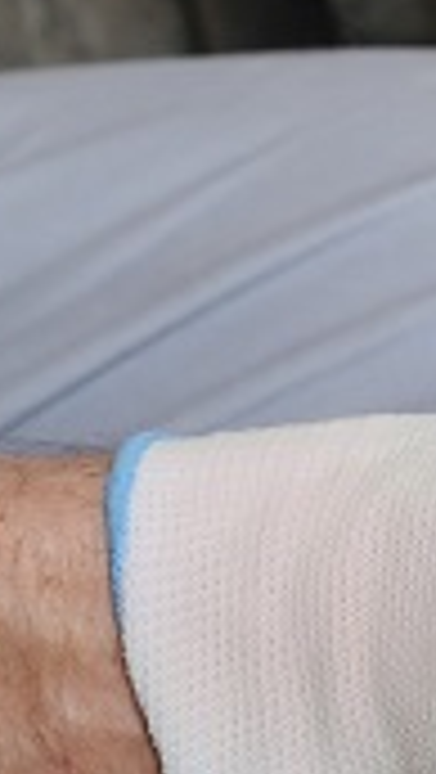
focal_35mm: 204
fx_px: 4185
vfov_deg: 10.5
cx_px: 1290
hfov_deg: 5.6
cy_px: 673
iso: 320
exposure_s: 1/125
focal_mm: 48
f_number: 7.1
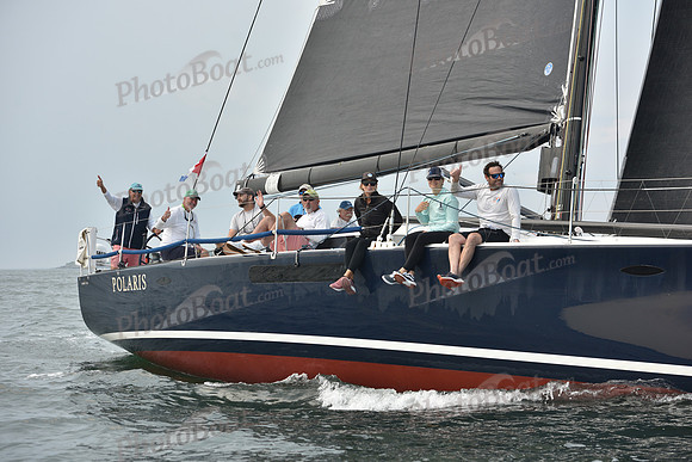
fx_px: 1538
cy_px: 231
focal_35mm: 80
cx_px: 346
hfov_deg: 25.4
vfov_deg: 17.1
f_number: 5
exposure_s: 1/640
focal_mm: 80
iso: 250
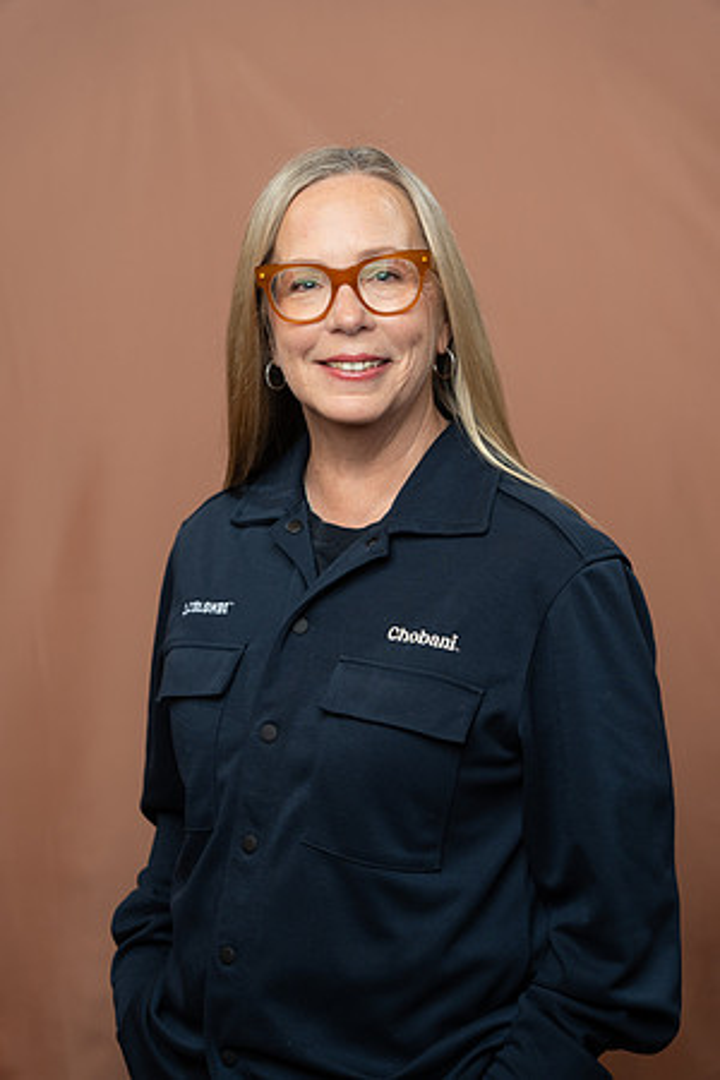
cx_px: 360
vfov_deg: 22.6
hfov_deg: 15.2
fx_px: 2700
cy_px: 540
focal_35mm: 90
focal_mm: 90
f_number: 4
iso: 320
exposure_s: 1/160
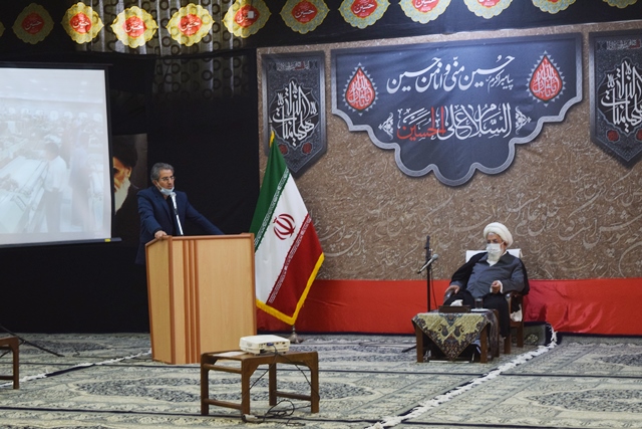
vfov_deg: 16.6
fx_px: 1471
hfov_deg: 24.6
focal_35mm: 82
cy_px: 214
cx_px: 321
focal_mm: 55
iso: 1000
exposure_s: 1/80
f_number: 5.6
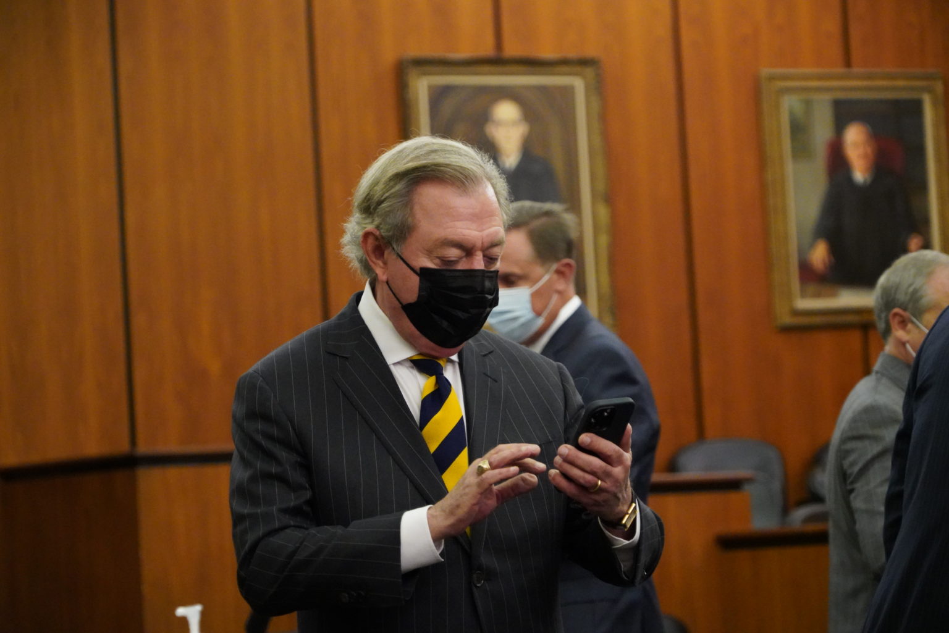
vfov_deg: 9.4
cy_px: 316
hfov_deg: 14.1
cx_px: 474
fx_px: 3850
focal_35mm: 146
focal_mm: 146
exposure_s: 1/125
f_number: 6.3
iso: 12800
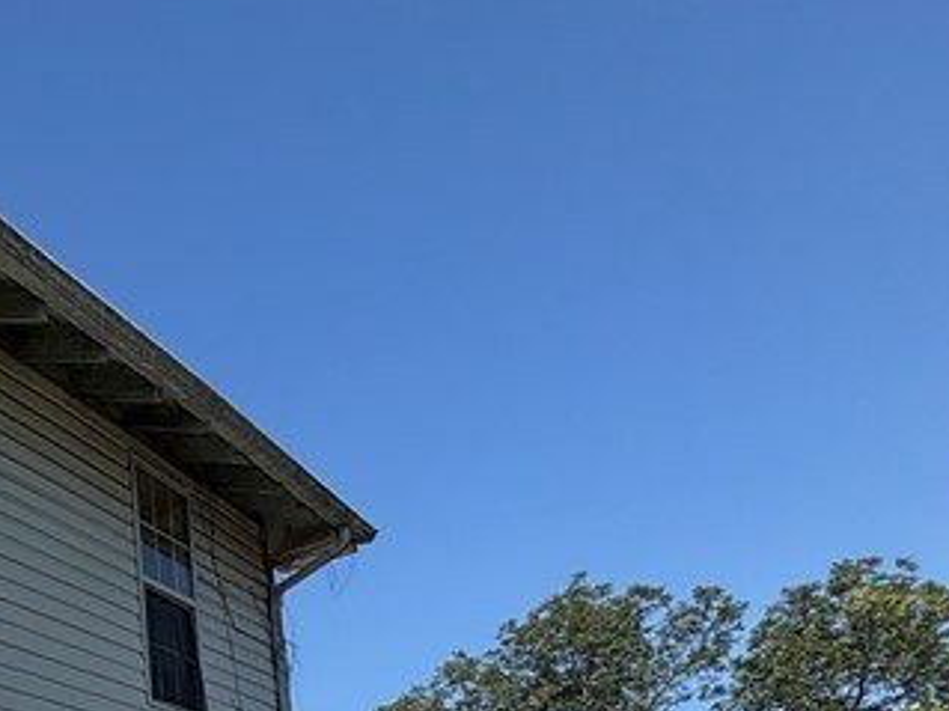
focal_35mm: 45
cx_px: -387
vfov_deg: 27.0
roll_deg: +3.3
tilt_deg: +5.5
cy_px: 928
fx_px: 1233
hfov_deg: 29.9
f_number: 2.2
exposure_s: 1/2674
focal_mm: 2.22
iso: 50
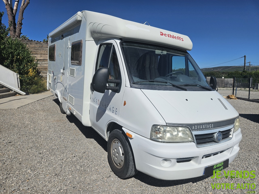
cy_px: 97
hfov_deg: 73.9
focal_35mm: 23
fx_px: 172
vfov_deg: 58.9
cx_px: 130
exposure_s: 1/4886
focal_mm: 5.4
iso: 25
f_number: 1.8
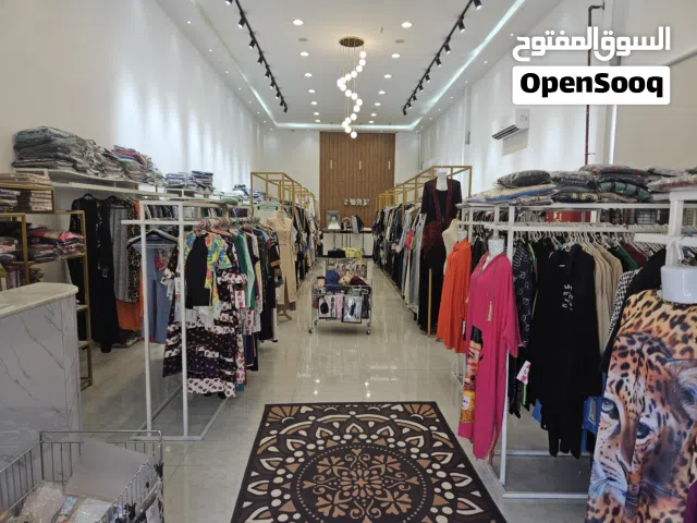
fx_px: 463
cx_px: 348
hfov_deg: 73.9
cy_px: 262
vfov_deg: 58.9
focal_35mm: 23
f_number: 1.8
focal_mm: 5.4
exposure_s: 1/100
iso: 32
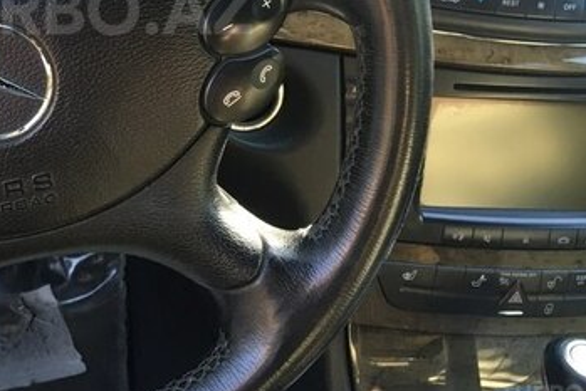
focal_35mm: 57
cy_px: 9
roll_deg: -5.8
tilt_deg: -30.4
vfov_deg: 22.9
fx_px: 928
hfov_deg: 33.5
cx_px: 81
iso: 40
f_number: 2.2
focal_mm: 4.15
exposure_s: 1/33
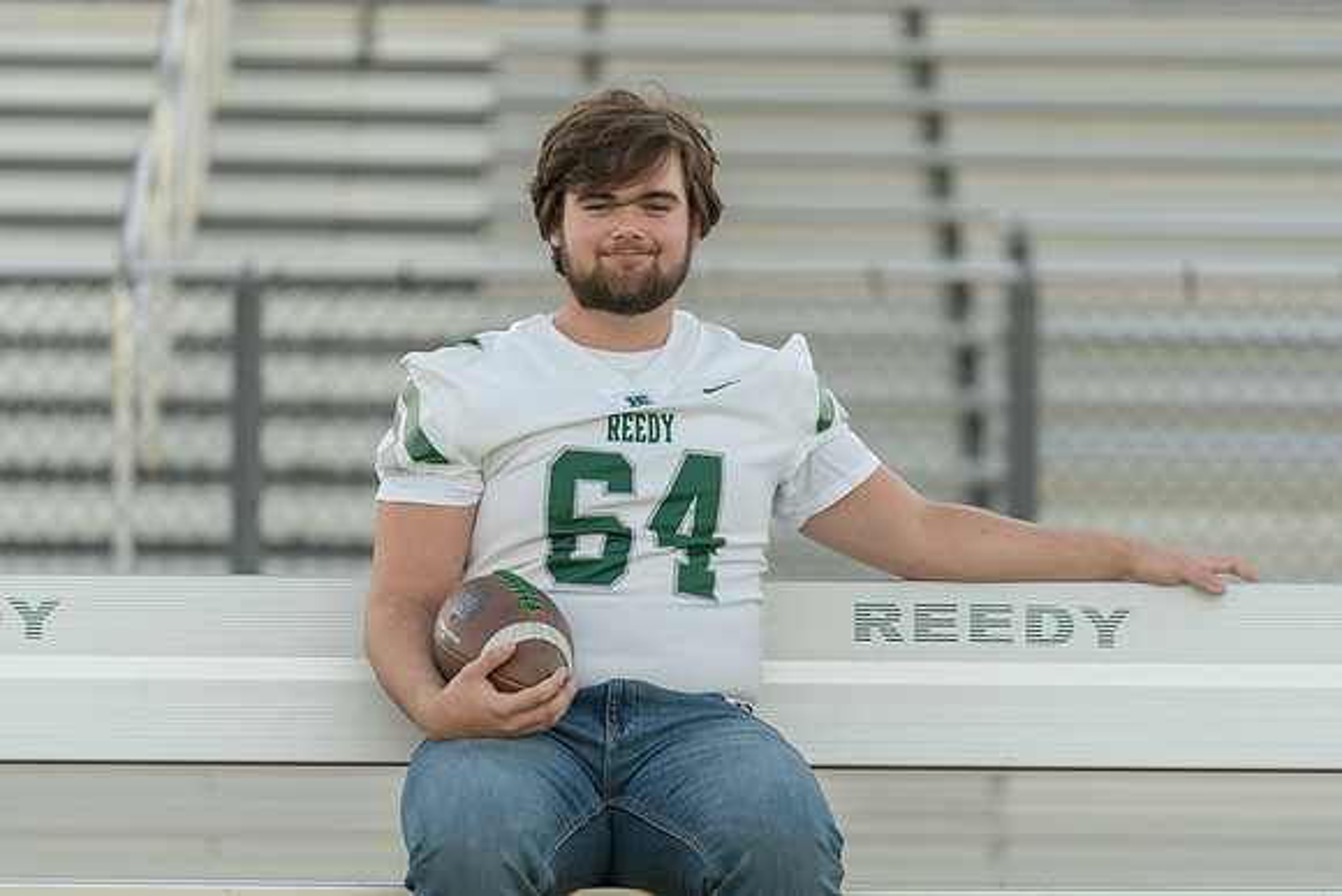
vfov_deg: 6.5
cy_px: 448
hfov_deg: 9.7
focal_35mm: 212
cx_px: 671
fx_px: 7898
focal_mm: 200
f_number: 2.8
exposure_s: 1/400
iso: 320
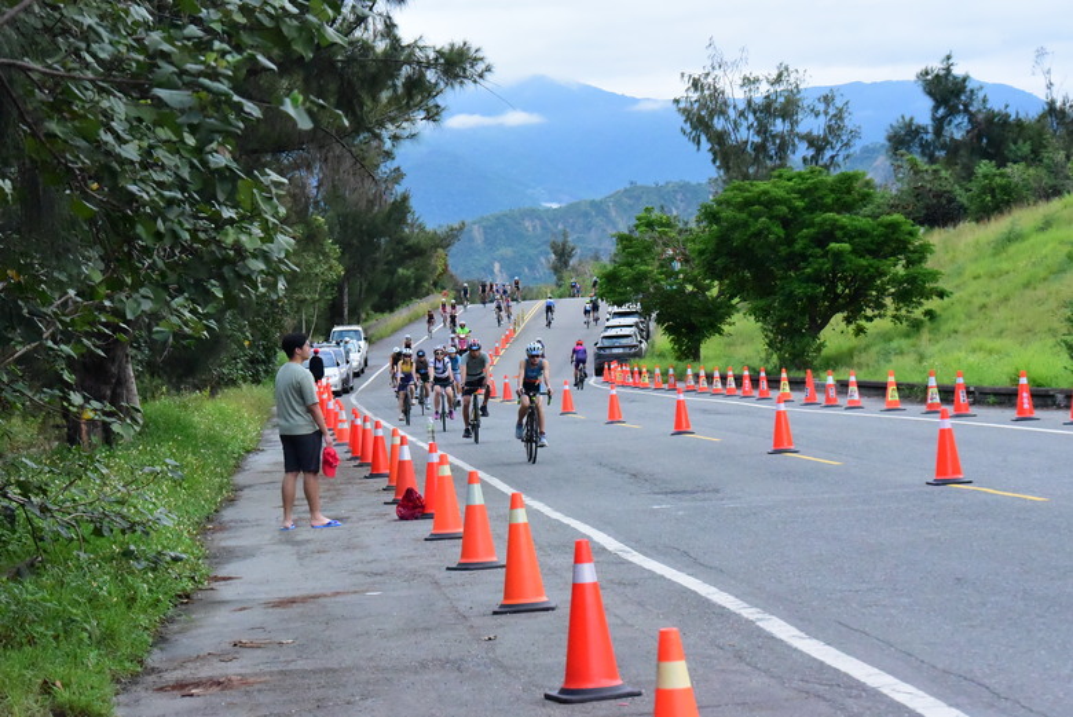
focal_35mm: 120
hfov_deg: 17.1
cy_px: 358
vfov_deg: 11.4
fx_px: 3579
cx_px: 536
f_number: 11
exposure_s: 1/2000
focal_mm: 120
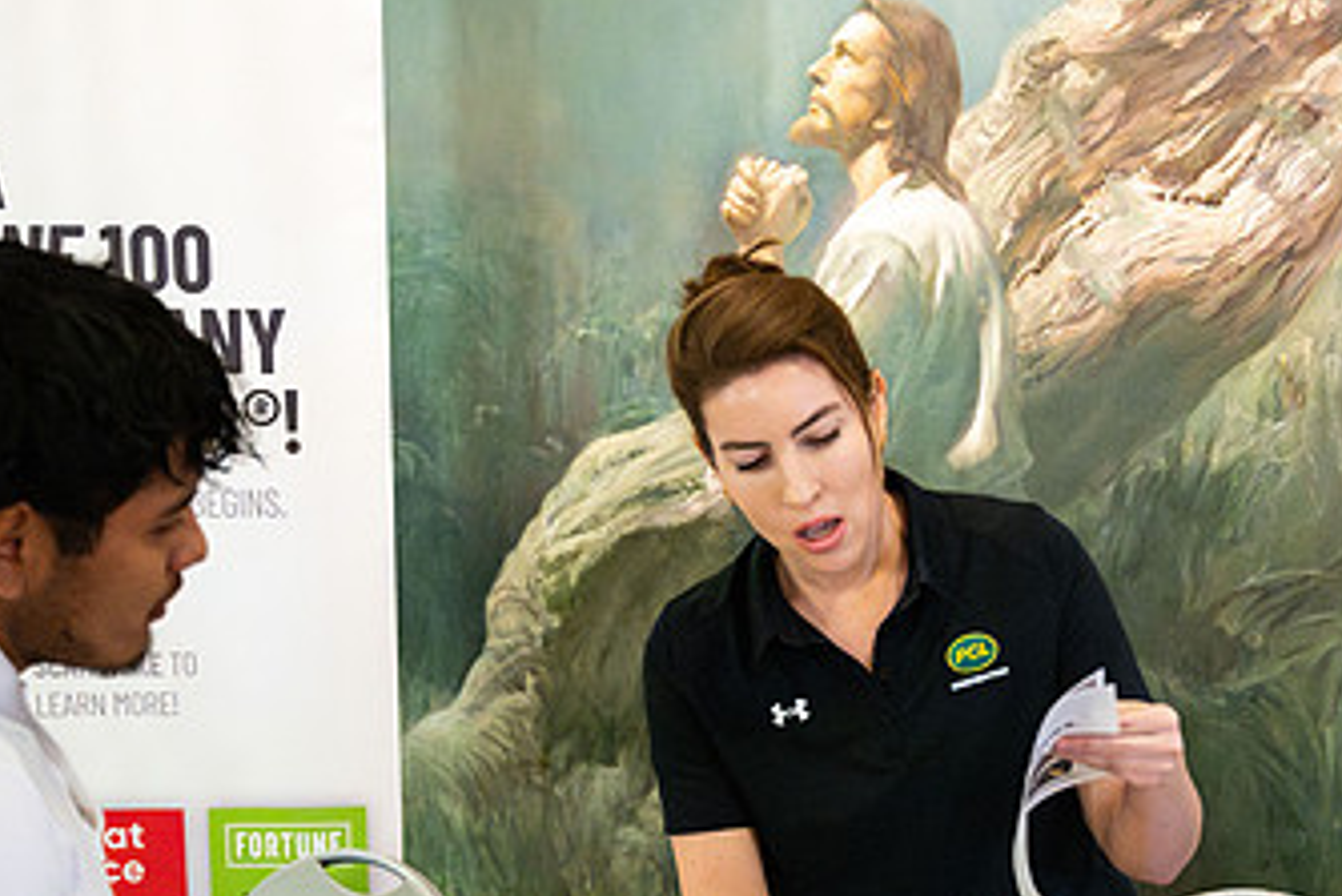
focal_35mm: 66
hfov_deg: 30.5
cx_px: 695
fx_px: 2461
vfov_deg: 20.3
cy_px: 769
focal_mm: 38
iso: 16000
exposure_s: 1/500
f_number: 4
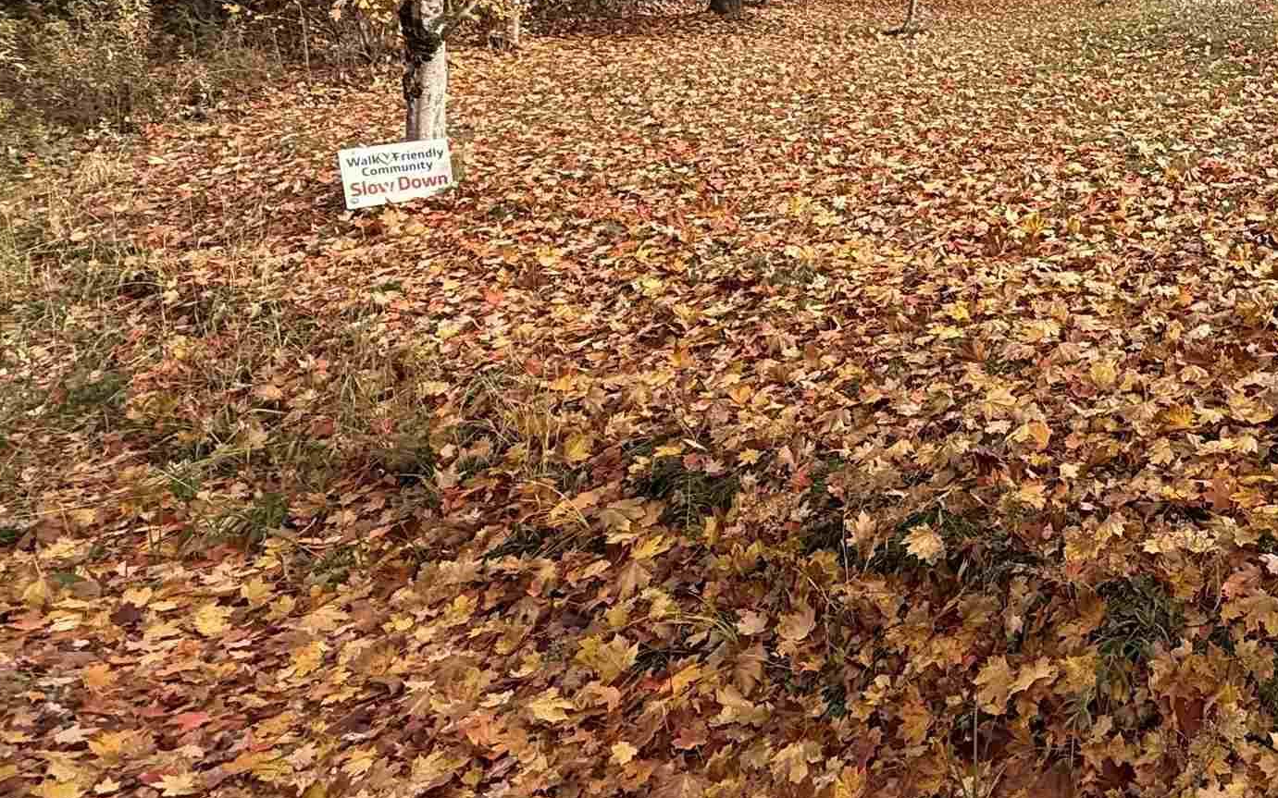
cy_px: 108
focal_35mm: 33
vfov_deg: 36.4
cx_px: 1244
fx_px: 1149
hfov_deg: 49.0
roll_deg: -2.3
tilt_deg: -3.8
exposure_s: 1/686
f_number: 2.2
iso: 64
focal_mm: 2.22
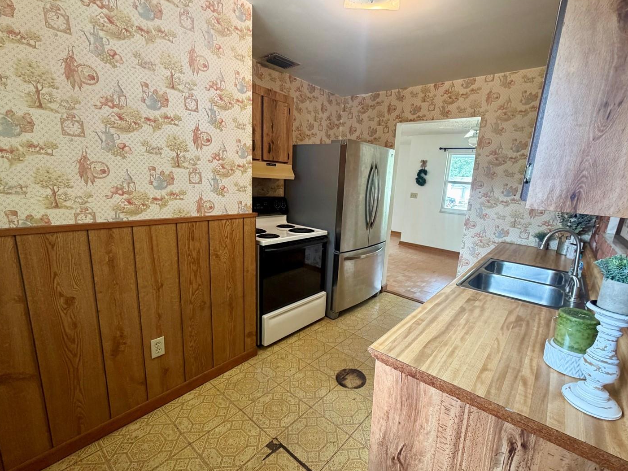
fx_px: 290
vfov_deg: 78.1
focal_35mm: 16
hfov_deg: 94.4
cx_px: 332
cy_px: 241
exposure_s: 1/60
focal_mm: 2.22
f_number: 2.2
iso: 250
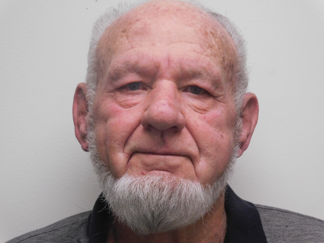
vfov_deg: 10.0
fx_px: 1395
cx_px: 163
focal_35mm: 149
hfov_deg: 13.3
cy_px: 121
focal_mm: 26.3
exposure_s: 1/30
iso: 560
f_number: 5.1
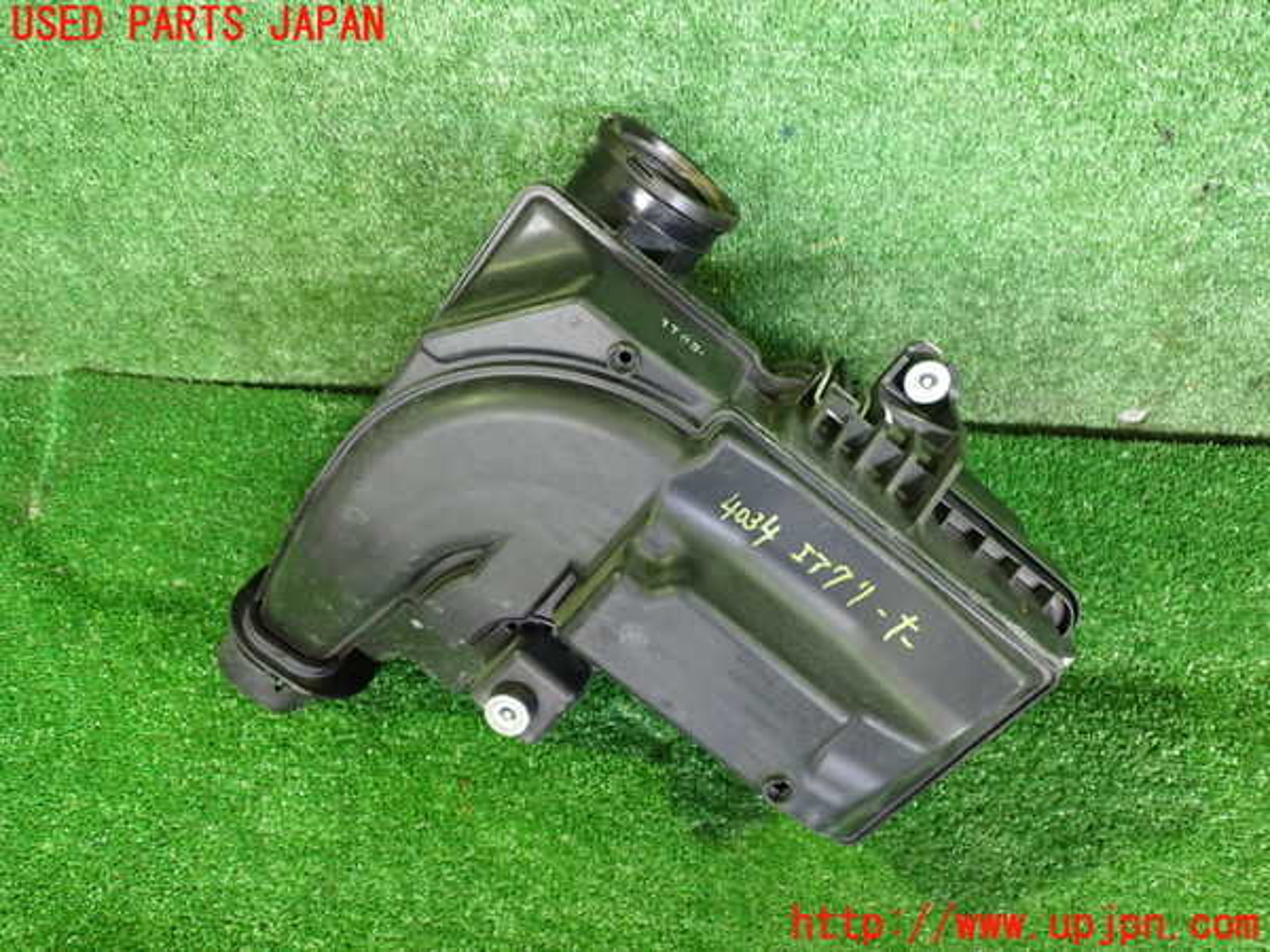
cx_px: 635
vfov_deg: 46.8
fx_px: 1101
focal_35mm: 30
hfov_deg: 60.0
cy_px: 476
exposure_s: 1/30
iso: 800
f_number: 2.3
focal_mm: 5.4
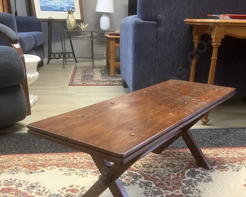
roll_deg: -1.5
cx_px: 123
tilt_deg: -23.2
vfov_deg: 39.0
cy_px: 150
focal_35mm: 37
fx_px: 269
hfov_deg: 49.1
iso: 250
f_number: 1.8
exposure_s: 1/50
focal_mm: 3.99
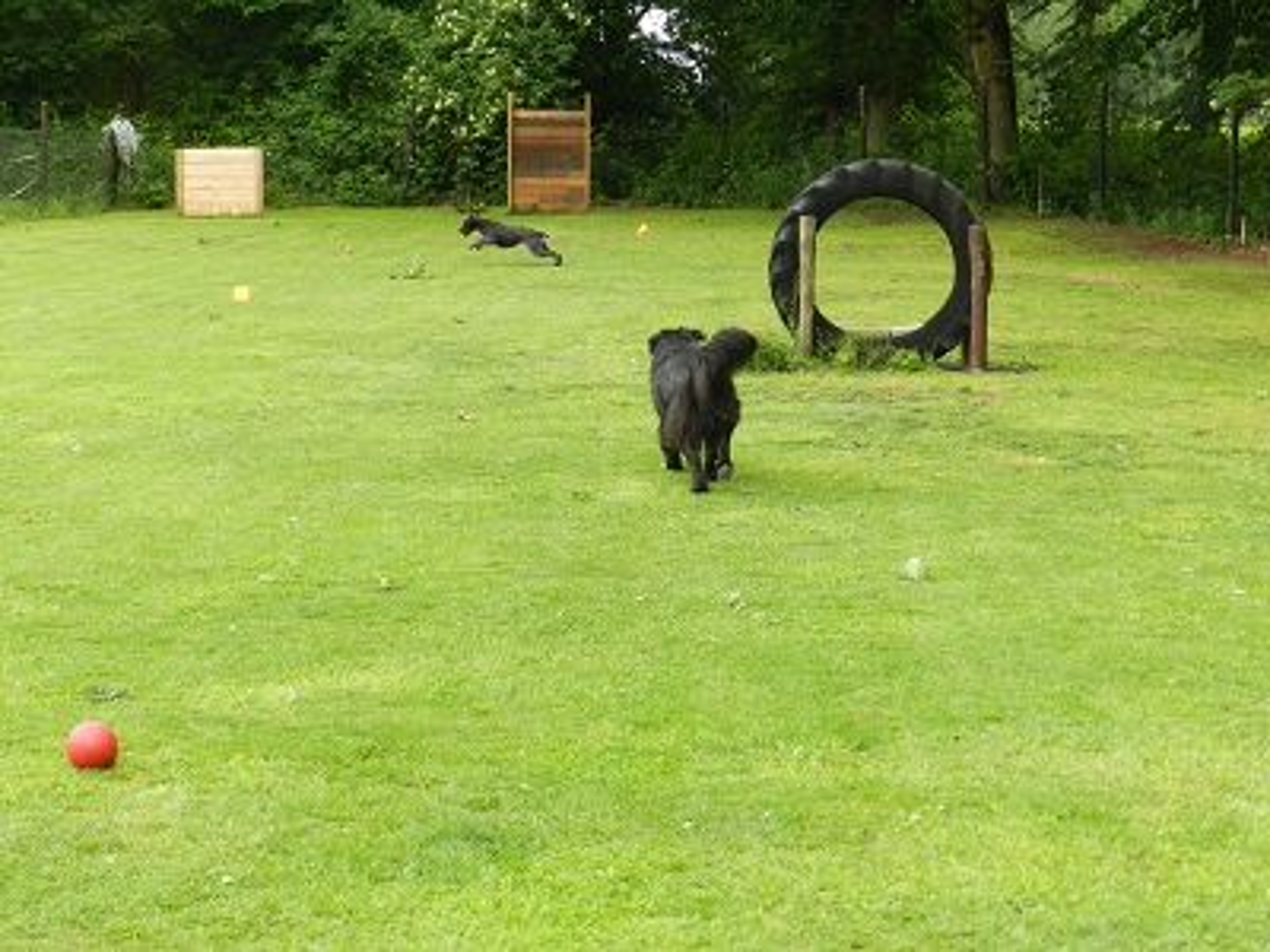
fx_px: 2788
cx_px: 635
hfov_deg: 25.7
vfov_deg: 19.4
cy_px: 476
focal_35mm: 76
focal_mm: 13.5
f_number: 4.8
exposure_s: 1/200
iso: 320
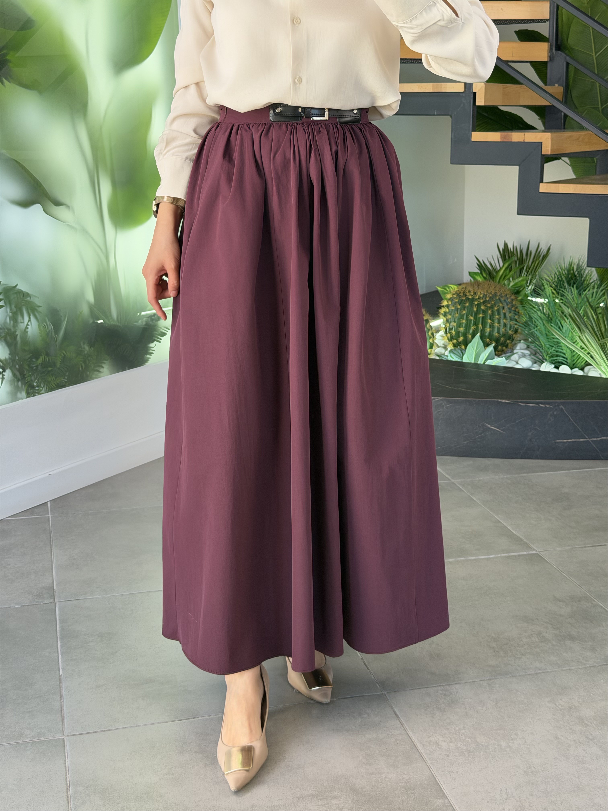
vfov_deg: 39.7
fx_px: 1124
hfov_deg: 30.3
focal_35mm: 48
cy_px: 406
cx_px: 304
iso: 80
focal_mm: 6.76
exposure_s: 1/163
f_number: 1.78
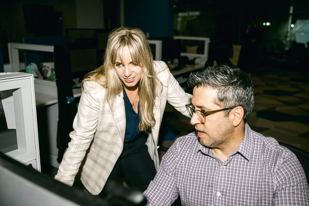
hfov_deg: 54.4
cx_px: 154
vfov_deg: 37.9
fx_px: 300
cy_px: 103
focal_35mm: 35
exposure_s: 1/125
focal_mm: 35
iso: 64
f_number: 3.2
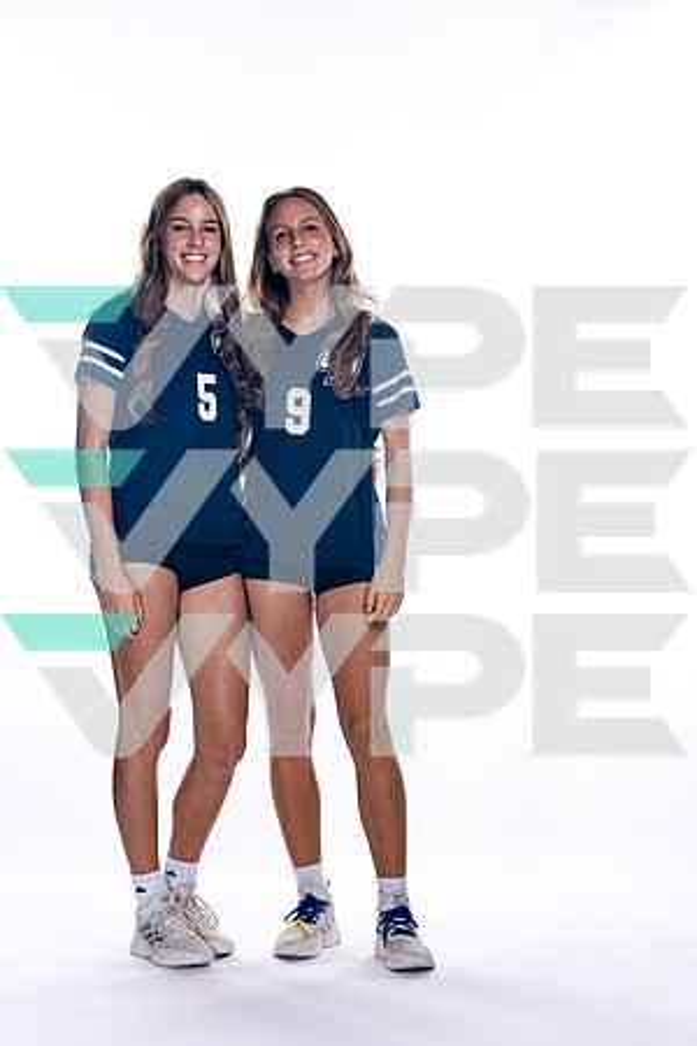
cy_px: 523
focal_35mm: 102
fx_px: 2962
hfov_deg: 13.4
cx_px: 348
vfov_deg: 20.0
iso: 400
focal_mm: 102
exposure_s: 1/250
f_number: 5.6
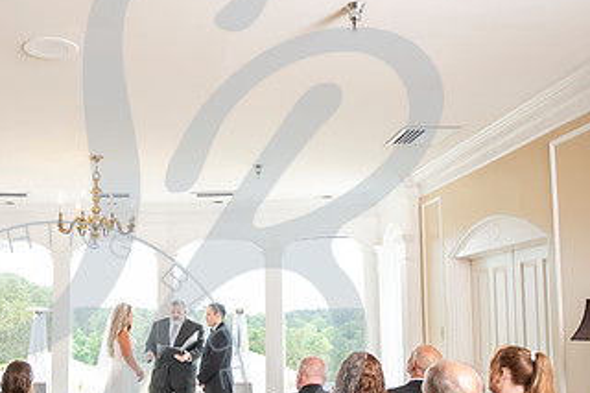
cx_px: 151
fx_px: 721
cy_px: 256
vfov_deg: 30.3
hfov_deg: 43.2
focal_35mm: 44
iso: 200
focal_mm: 24
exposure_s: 1/160
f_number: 2.8
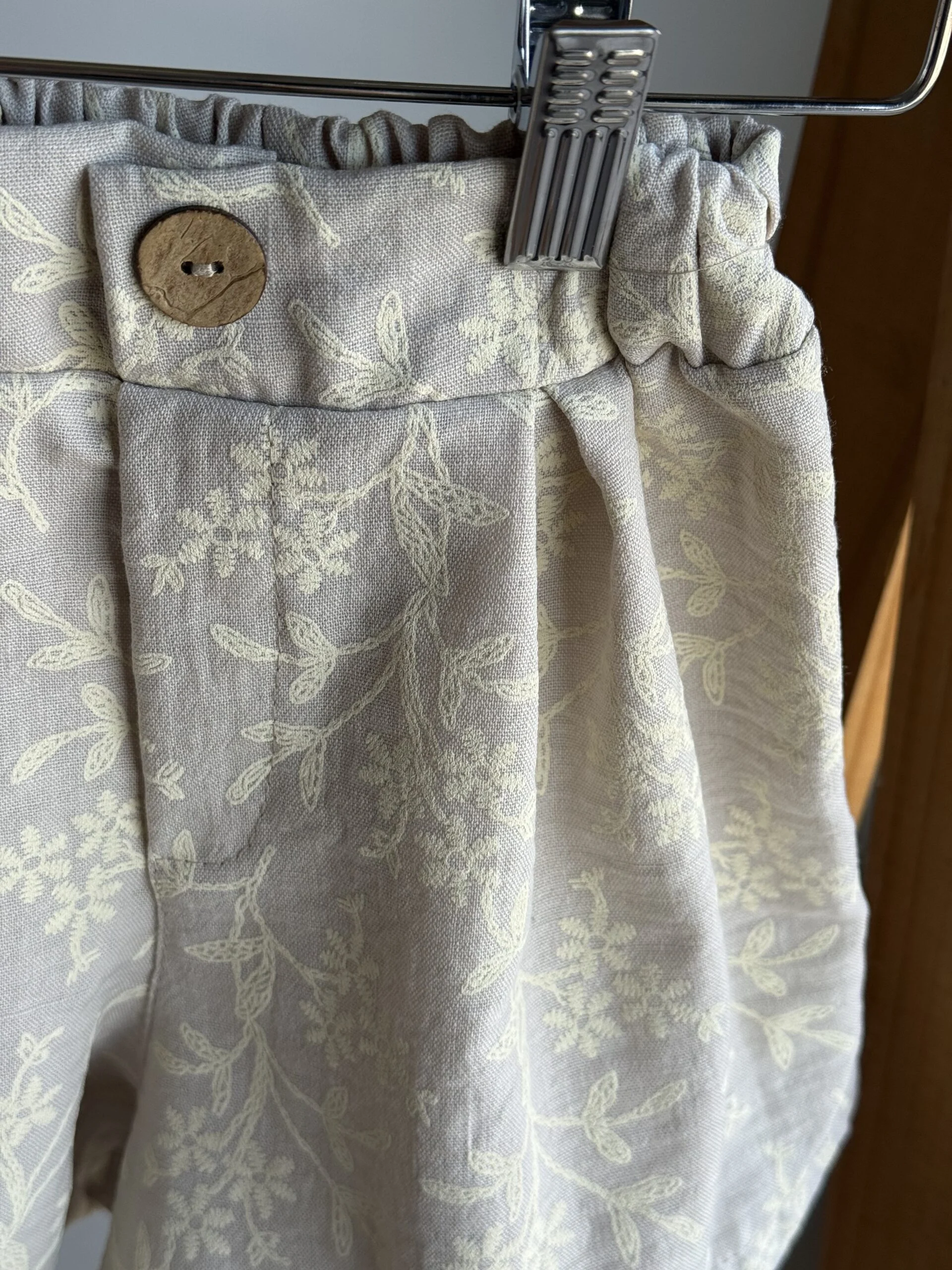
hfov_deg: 30.3
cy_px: 635
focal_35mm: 48
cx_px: 476
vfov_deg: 39.7
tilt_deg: -33.7
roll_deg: -4.6
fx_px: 1760
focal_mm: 6.76
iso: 64
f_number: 1.78
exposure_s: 1/407
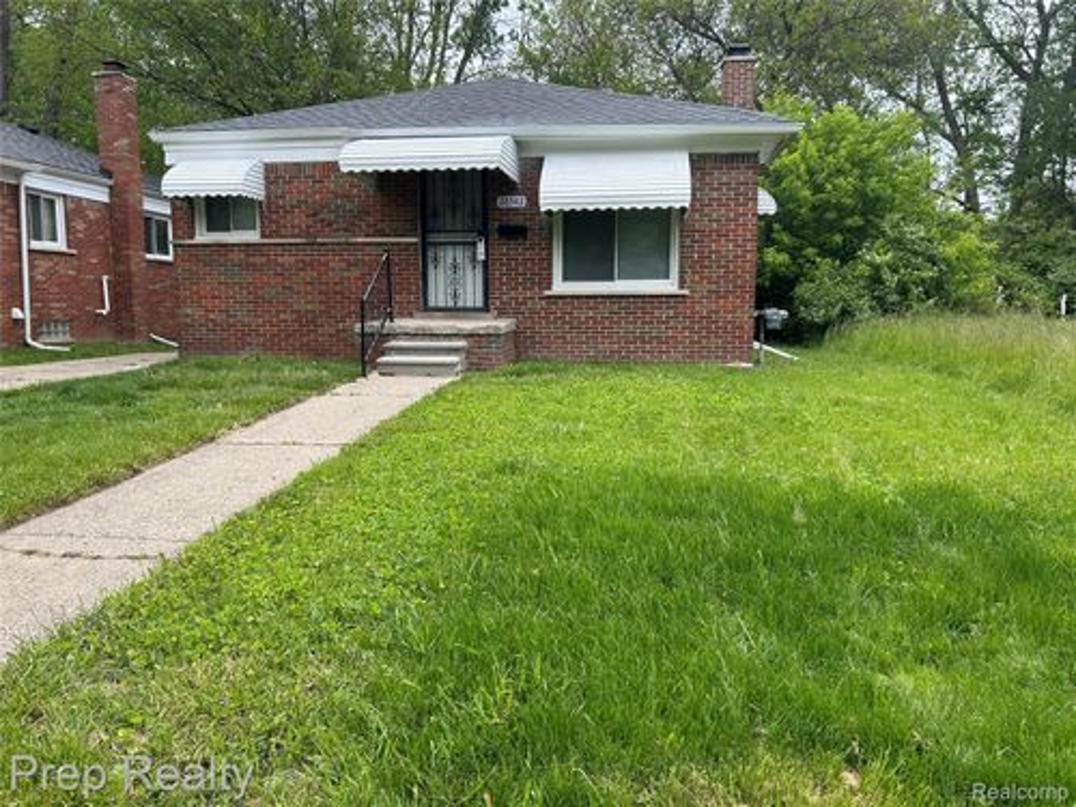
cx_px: 538
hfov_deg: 67.3
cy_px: 404
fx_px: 808
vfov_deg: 53.1
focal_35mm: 26
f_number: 1.5
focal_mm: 5.7
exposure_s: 1/1029
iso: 50
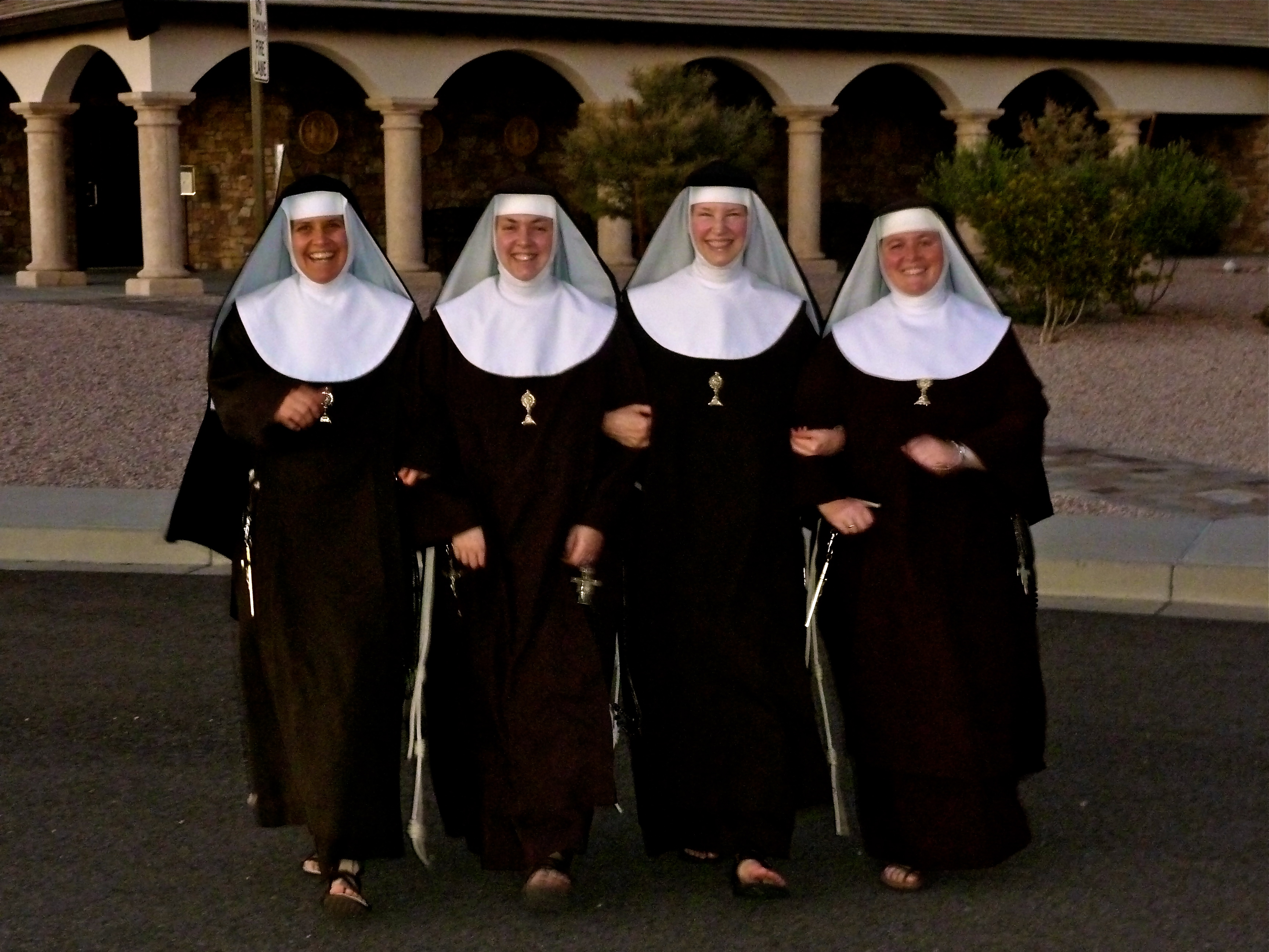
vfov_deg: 23.7
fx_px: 2273
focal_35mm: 62
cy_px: 476
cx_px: 634
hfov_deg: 31.2
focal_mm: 10.5
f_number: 4.5
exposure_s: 1/30
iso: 500
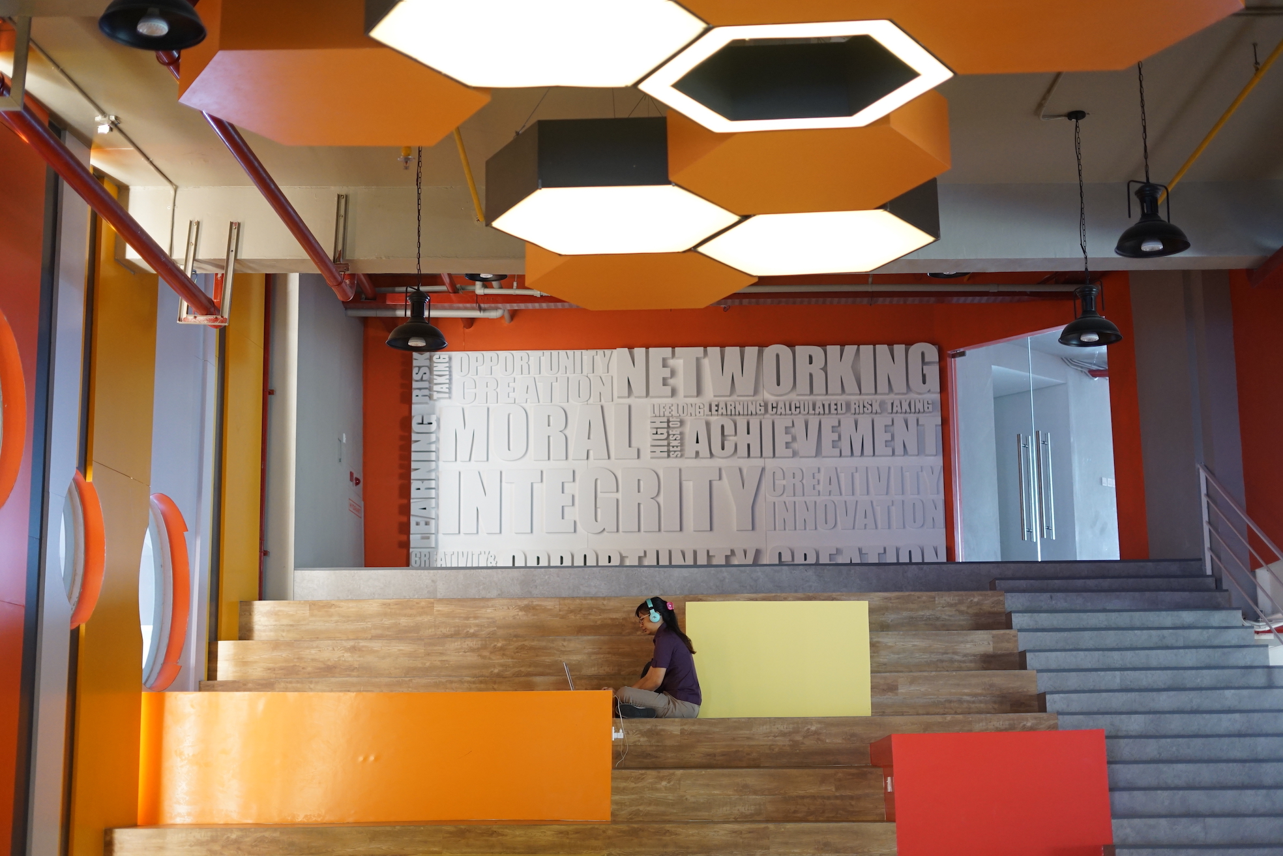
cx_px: 642
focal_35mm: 50
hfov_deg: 39.6
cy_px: 428
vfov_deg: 27.0
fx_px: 1782
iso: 1250
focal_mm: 50
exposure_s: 1/60
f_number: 2
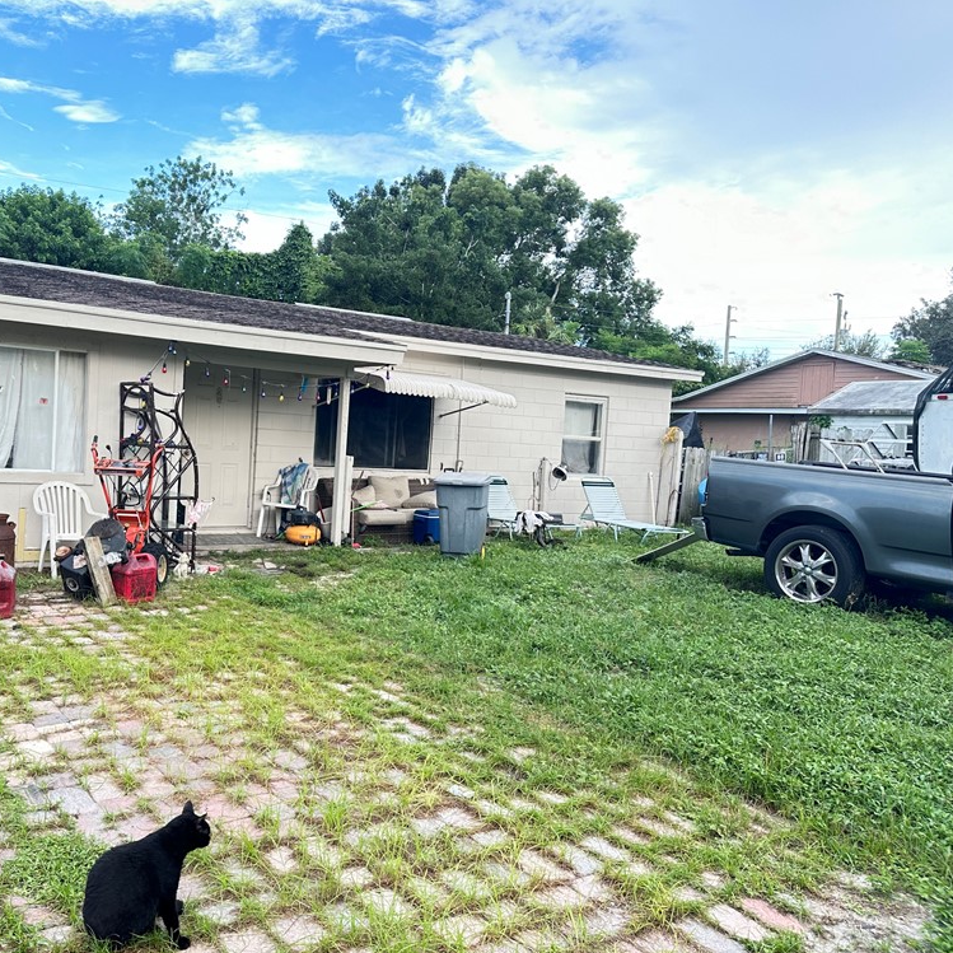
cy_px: 467
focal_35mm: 29
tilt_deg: -2.2
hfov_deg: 54.7
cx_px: 332
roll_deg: -3.1
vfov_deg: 55.6
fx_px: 903
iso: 80
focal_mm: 6.86
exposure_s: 1/263
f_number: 1.78
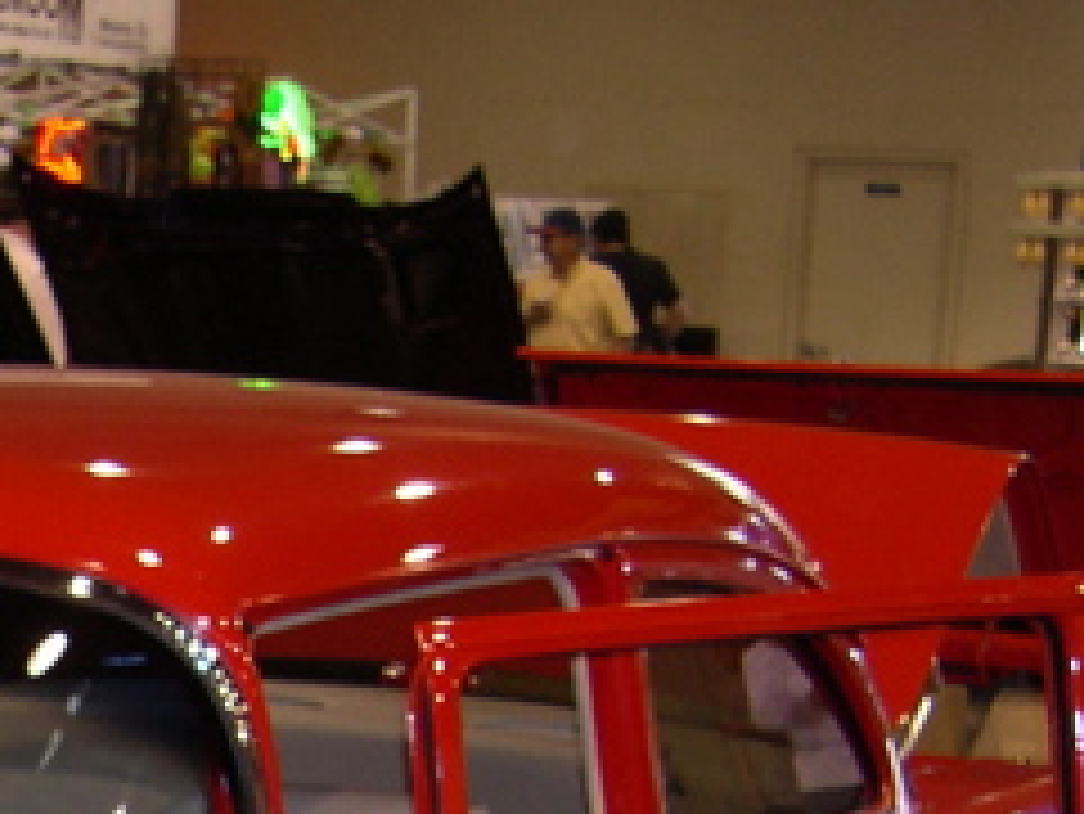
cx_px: -504
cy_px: 1336
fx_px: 3948
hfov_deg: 14.6
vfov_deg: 11.2
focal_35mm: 126
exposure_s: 1/60
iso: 128
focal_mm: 8
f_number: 2.8
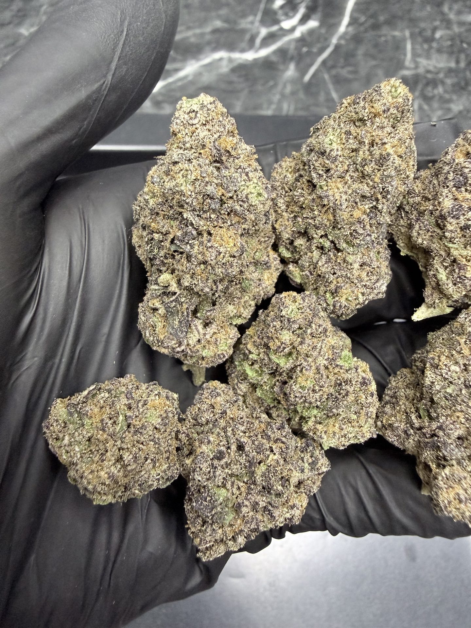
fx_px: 435
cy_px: 314
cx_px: 236
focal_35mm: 24
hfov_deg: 56.8
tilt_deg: -70.5
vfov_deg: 71.6
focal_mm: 2.22
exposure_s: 1/47
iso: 320
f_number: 2.2
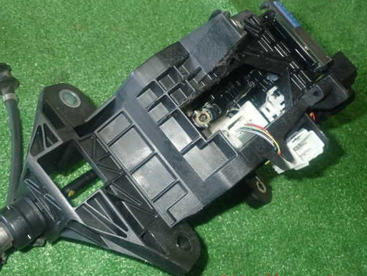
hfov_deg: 52.6
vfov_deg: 40.7
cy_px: 130
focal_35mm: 35
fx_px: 371
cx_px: 170
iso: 800
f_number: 6.3
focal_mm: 5.4
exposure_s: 1/30
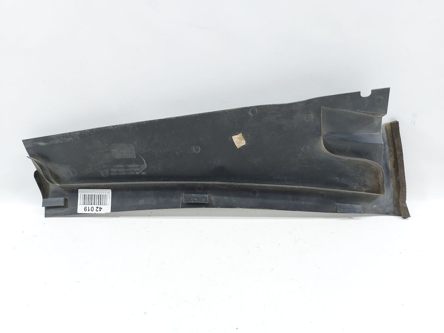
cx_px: 222
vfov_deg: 56.8
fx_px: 308
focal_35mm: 24
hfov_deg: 71.6
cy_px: 166
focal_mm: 5.23
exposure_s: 1/50
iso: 80
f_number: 1.8
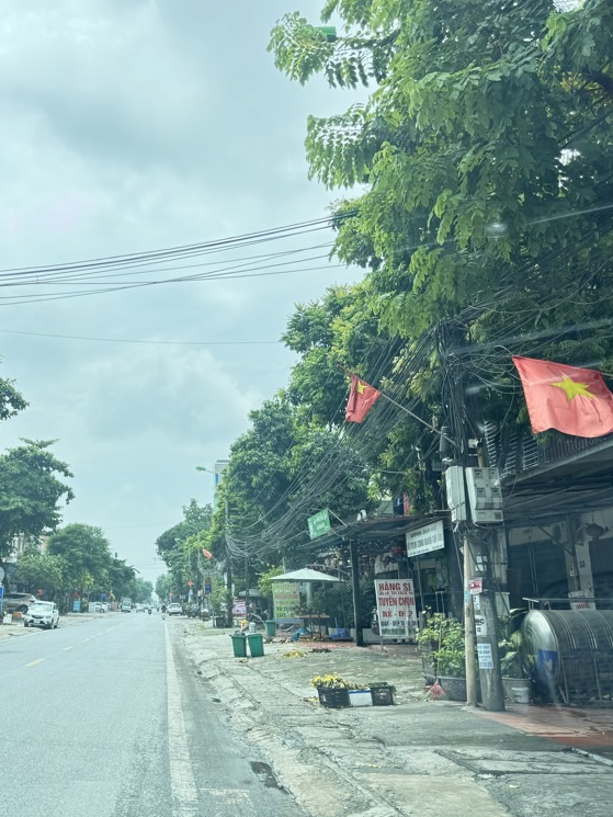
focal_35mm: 33
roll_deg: -1.4
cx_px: 117
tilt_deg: +13.2
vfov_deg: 55.3
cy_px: 399
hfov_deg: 41.0
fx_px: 779
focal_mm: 6.76
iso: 80
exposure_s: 1/792
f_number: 1.78
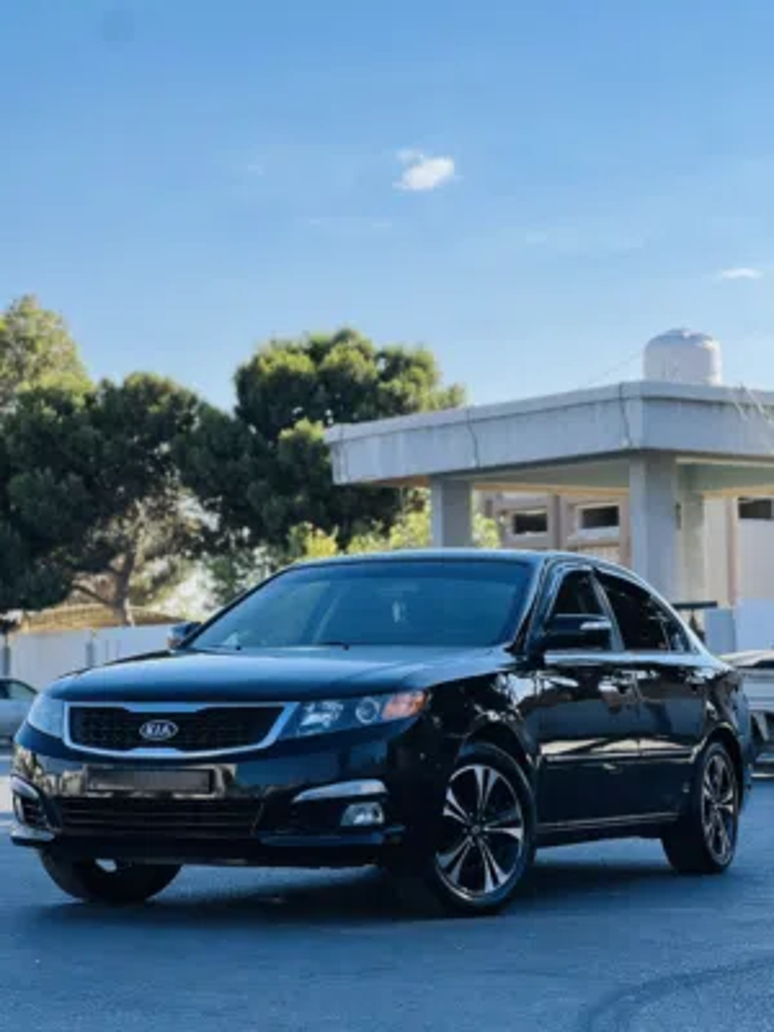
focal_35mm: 77
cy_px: 516
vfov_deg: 25.3
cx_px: 387
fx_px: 2296
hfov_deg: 19.1
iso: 32
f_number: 2.8
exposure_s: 1/626
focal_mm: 9
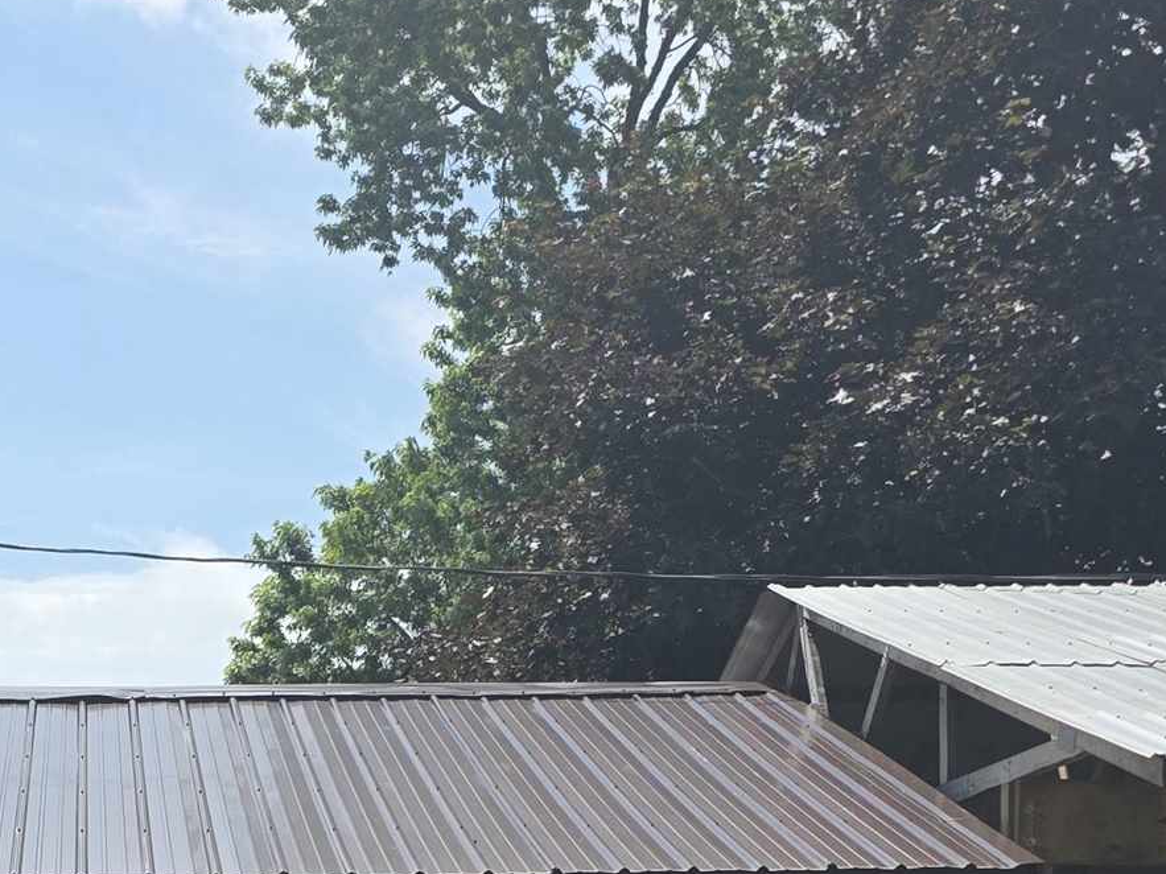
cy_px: 1207
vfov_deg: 17.1
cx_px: -4
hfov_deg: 23.4
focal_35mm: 80
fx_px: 2694
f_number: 1.7
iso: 80
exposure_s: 1/5778
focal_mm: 6.3
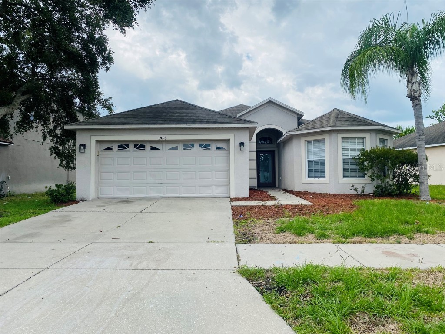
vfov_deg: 53.1
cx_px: 222
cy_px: 167
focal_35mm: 26
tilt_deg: +2.2
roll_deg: +0.0
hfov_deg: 67.3
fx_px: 334
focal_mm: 4.25
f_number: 1.8
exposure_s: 1/2625
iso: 32
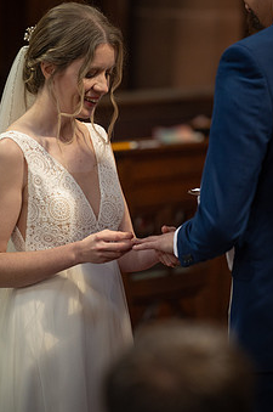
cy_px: 164
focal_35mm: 259
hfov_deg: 5.3
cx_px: 139
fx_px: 2955
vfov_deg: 8.0
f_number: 2.8
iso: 1600
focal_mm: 195
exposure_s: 1/125
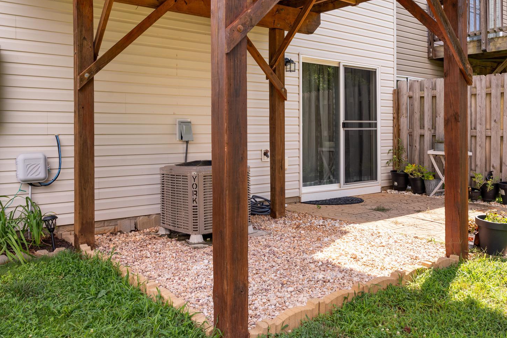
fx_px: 479
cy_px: 146
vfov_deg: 38.8
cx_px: 285
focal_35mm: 34
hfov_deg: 55.6
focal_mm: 24
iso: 100
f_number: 9
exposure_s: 1/25
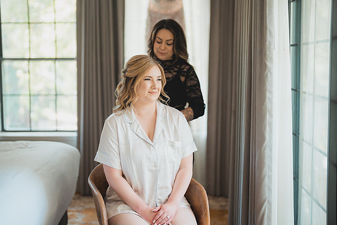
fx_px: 524
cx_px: 168
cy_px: 105
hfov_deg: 35.6
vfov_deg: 24.2
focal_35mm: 56
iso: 400
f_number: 1.2
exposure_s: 1/500
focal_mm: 50
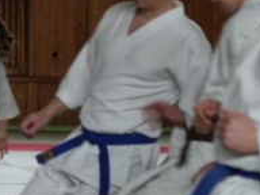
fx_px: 3162
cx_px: -125
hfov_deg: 4.7
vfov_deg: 3.5
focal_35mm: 421
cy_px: 152
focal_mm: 105
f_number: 4
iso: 2000
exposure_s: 1/160
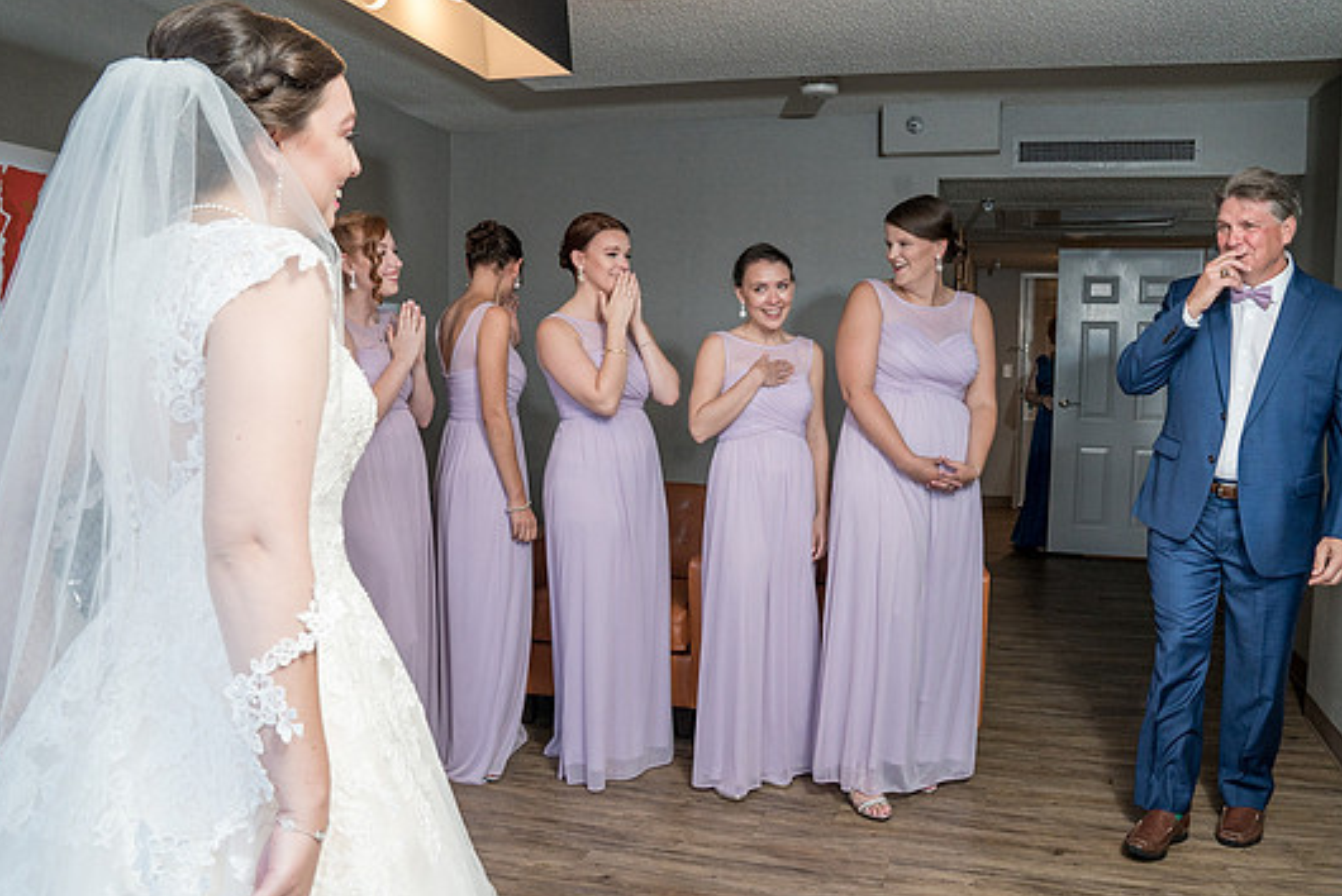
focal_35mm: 28
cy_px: 464
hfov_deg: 65.4
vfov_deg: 46.4
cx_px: 712
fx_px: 1044
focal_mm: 24
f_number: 6.3
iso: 1000
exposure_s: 1/200
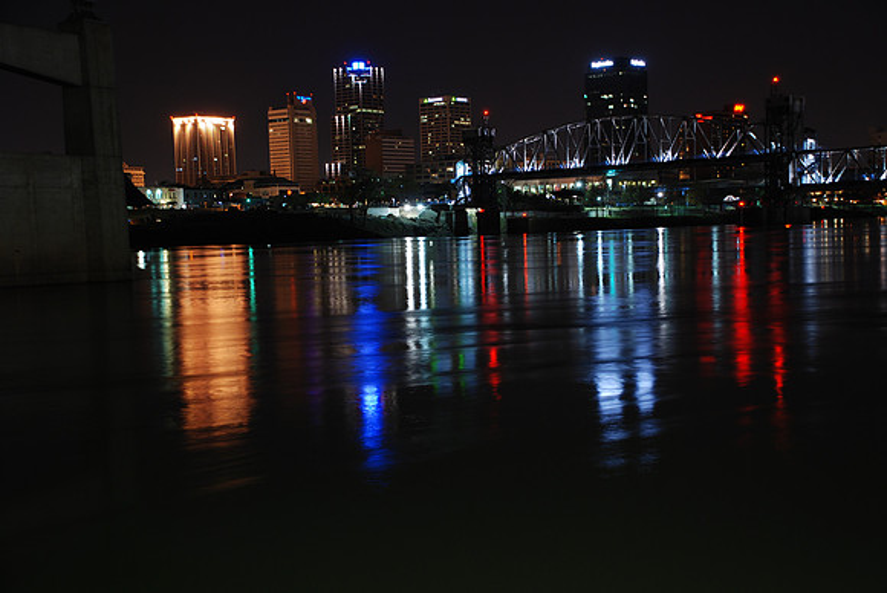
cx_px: 444
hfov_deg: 37.8
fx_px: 1295
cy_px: 296
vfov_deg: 25.8
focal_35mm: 52
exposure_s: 3
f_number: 4.5
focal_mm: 35
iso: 200
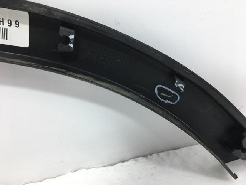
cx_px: 123
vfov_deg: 48.2
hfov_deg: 61.7
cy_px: 92
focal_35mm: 29
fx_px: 206
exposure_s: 1/103
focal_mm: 4.15
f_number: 2.2
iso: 25
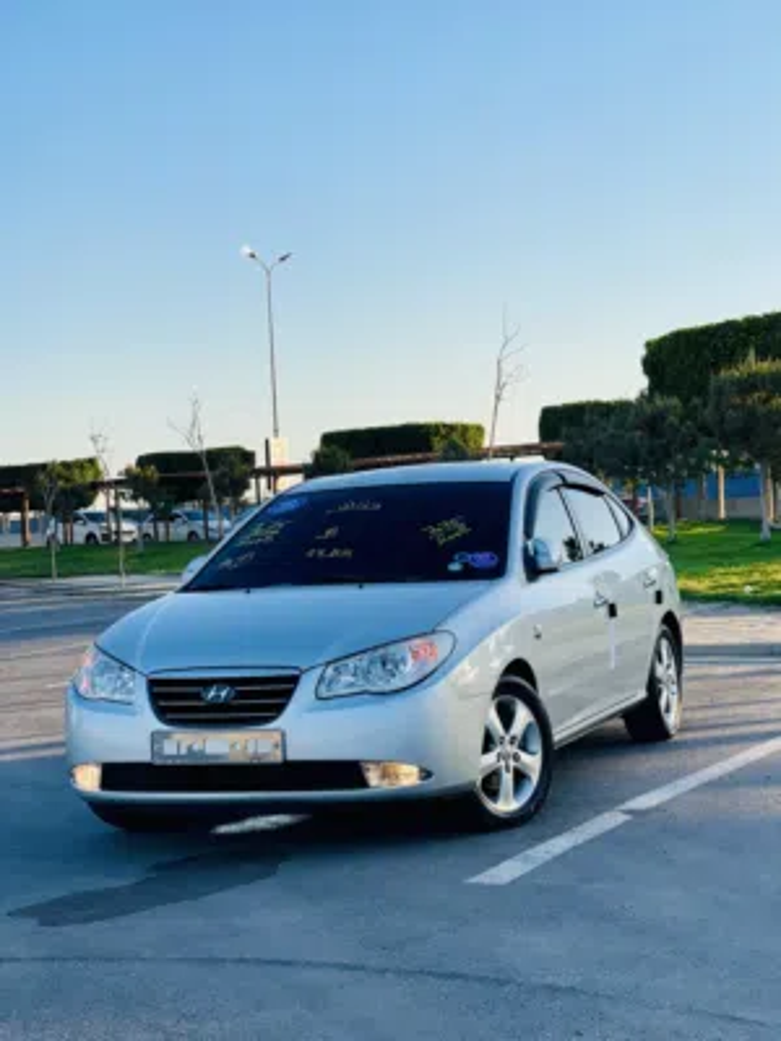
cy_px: 520
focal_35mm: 64
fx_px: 1925
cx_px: 390
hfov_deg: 22.9
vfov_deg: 30.3
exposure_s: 1/704
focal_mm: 7.5
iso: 32
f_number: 2.2
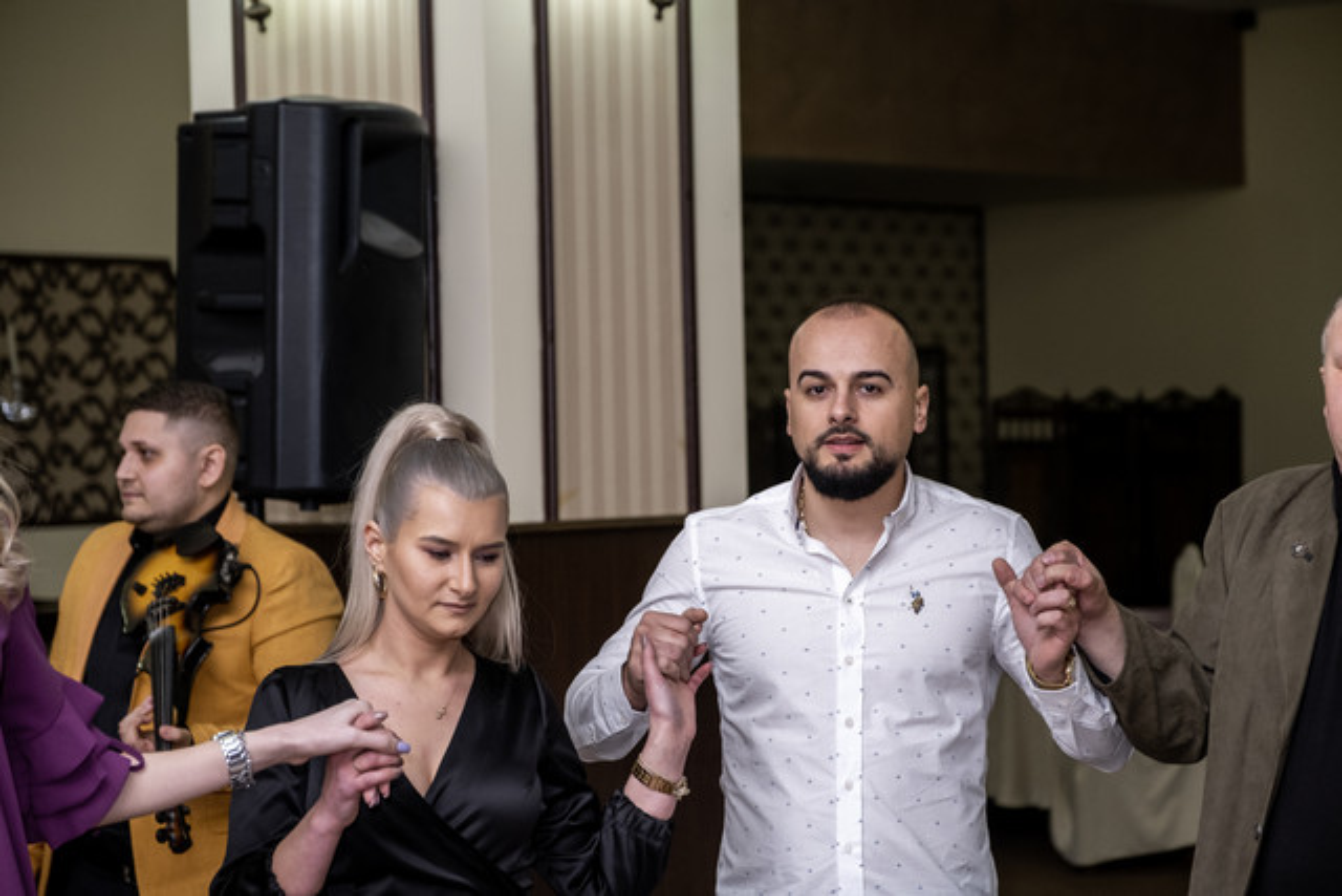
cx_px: 671
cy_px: 448
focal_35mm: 83
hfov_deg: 24.5
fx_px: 3095
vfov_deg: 16.5
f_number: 2.8
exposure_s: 1/160
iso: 1250
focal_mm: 55
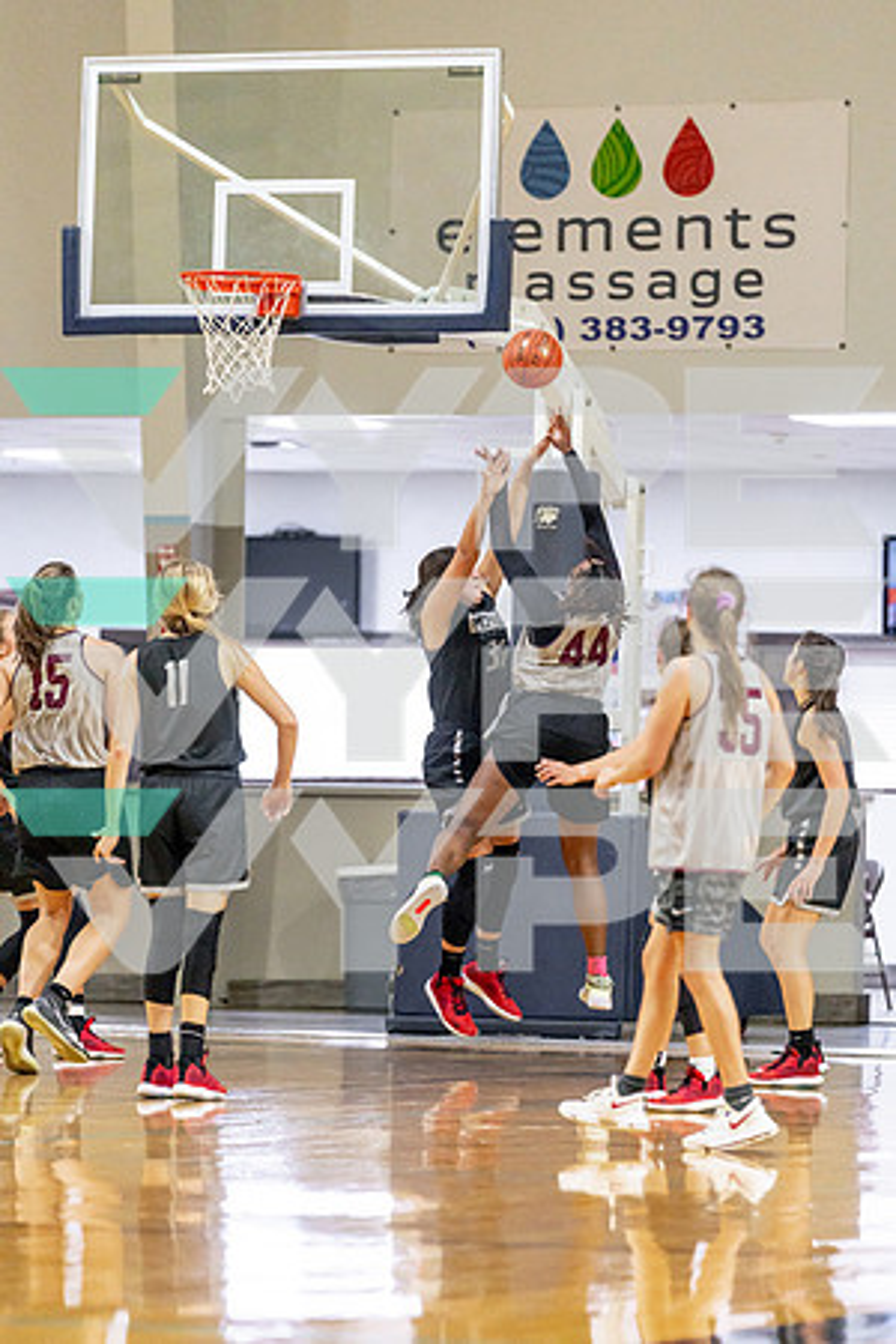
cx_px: 448
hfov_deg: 6.9
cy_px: 672
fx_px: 7466
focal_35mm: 200
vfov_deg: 10.3
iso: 2500
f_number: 2.8
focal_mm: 200
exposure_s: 1/800
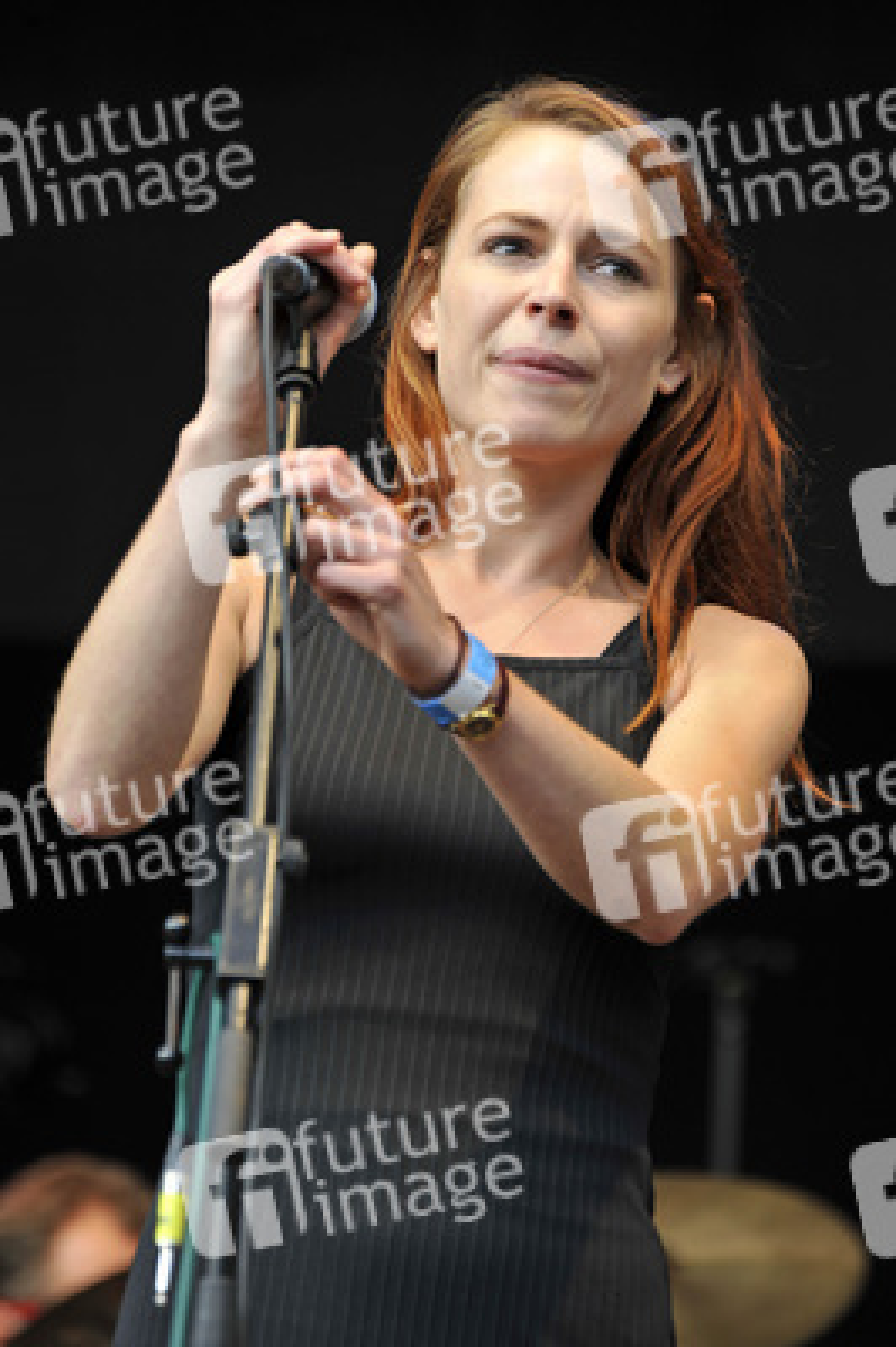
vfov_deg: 7.6
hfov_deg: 5.1
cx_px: 448
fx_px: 10097
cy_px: 674
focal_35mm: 270
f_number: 6.3
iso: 400
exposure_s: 1/200
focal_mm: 270
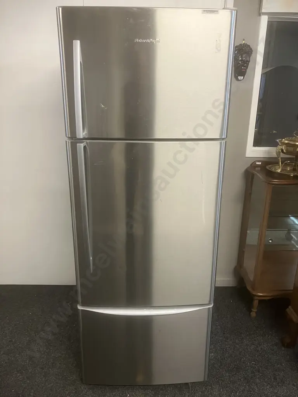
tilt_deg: -17.7
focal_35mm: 28
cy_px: 198
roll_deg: -0.6
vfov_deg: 63.4
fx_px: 321
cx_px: 149
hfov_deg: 49.7
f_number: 1.8
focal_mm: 3.99
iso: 200
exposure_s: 1/50
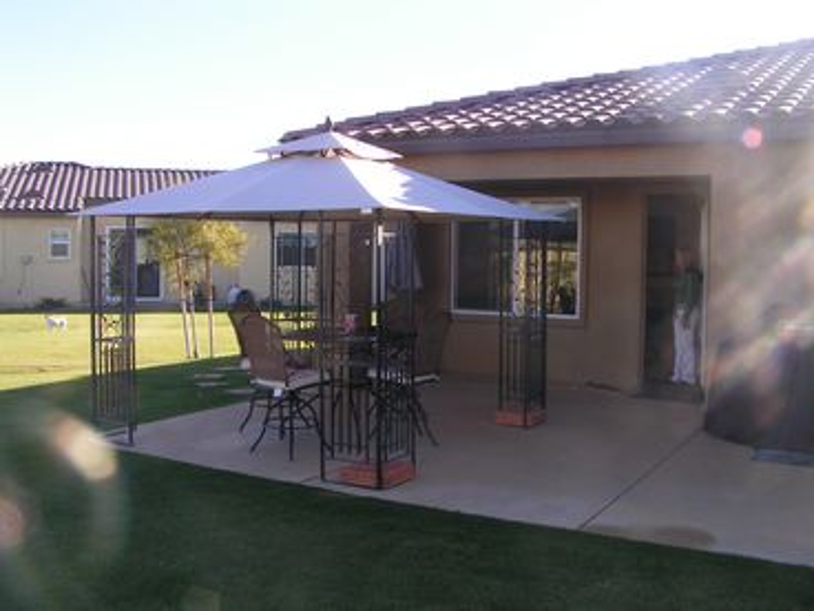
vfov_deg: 37.7
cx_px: 407
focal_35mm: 38
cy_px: 306
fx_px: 894
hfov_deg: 49.0
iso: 50
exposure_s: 1/125
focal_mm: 5.8
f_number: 5.6
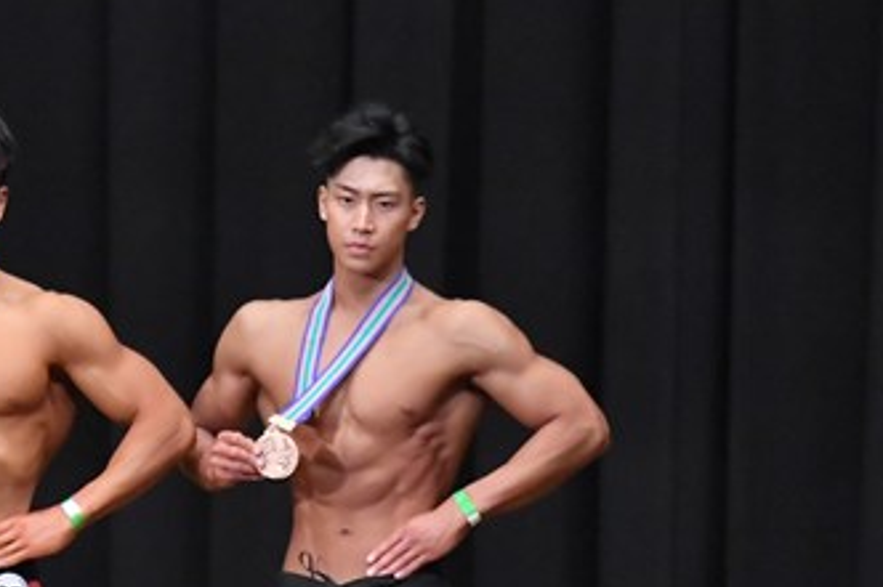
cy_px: 619
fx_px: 11546
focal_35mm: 471
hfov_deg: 4.4
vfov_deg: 2.9
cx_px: -110
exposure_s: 1/400
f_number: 5.6
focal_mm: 135
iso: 8000
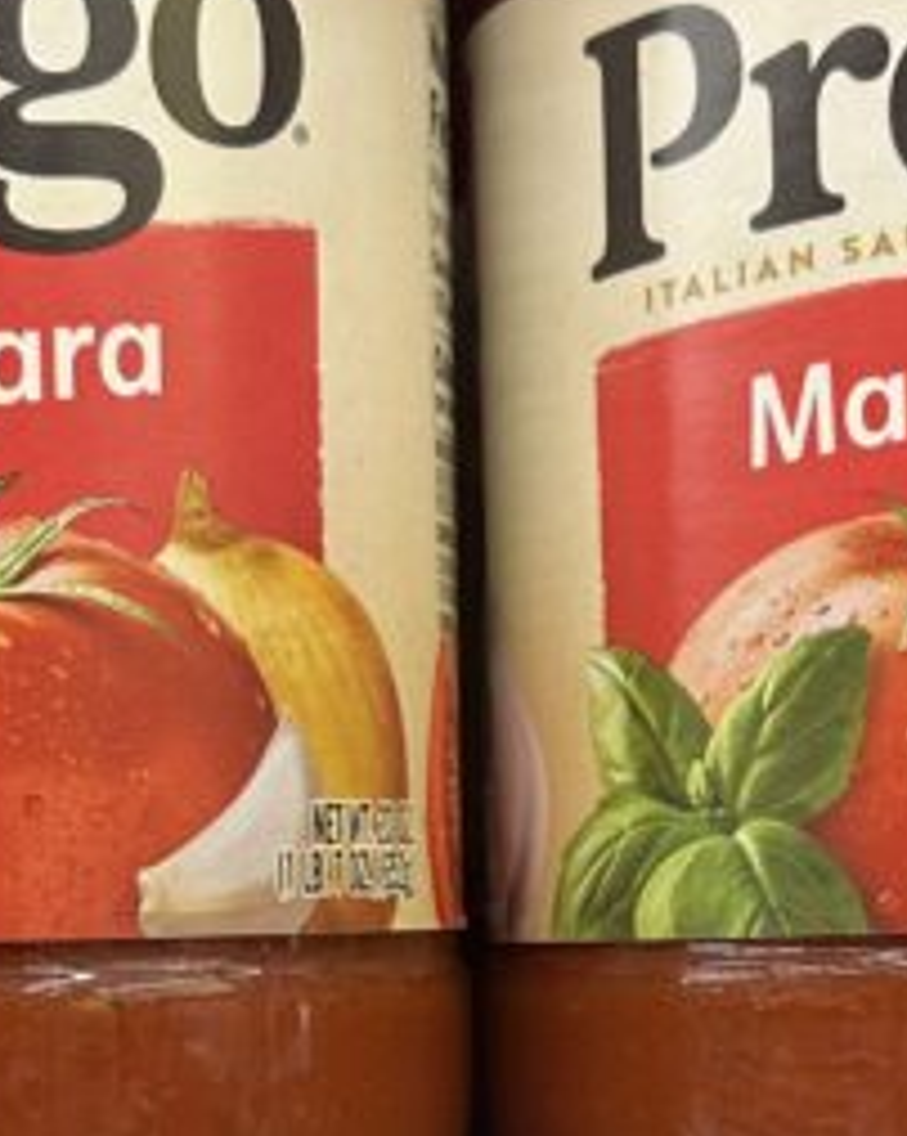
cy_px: 1010
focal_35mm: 95
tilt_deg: -3.8
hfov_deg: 16.2
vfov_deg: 19.8
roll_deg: +1.3
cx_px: 579
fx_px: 3192
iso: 100
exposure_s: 1/62
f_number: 1.78
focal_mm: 6.86
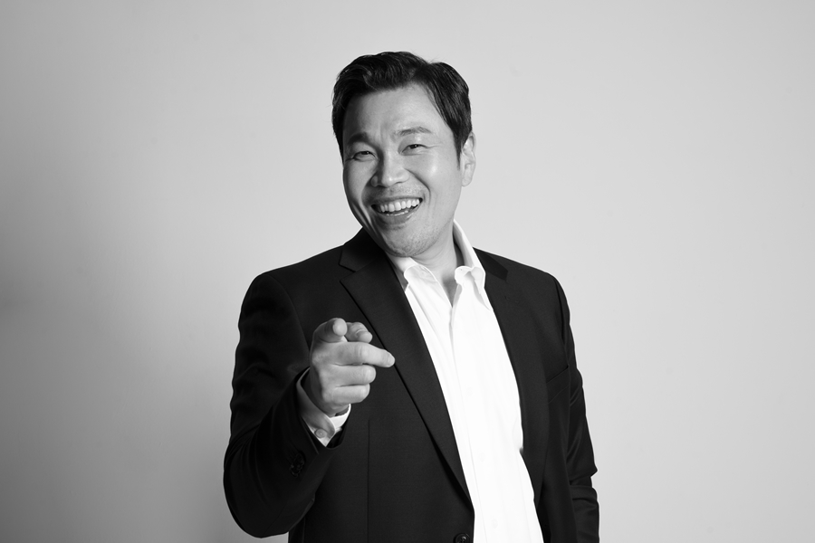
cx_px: 408
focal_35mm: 70
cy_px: 272
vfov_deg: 19.5
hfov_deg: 28.8
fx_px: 1585
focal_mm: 70
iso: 250
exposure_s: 1/60
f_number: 10
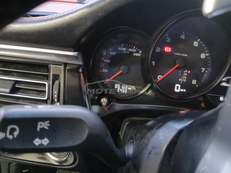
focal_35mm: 26
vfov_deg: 53.1
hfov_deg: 67.3
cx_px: 116
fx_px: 174
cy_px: 86
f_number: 1.8
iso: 800
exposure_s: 1/20
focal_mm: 3.98
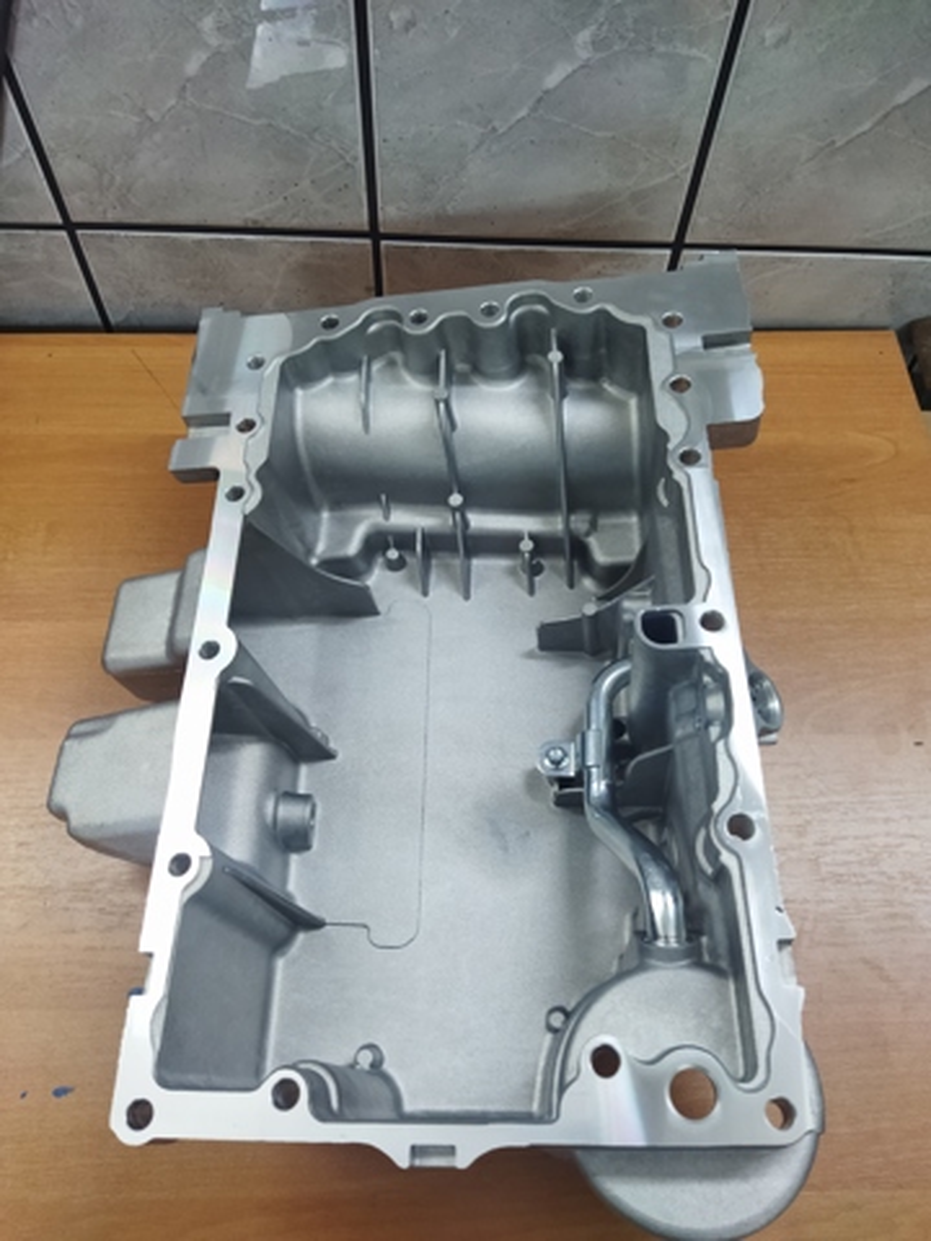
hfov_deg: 51.4
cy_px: 620
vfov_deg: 65.3
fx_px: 968
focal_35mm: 27
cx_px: 466
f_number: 1.79
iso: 313
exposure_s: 1/50
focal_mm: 4.71
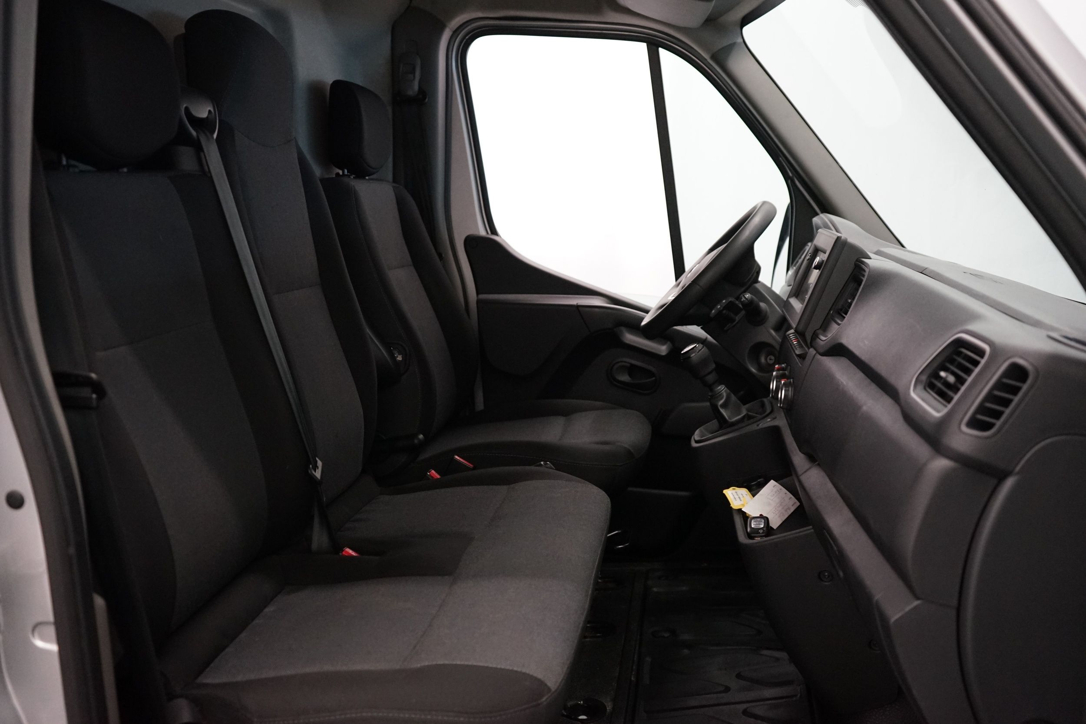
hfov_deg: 57.2
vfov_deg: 40.0
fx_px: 995
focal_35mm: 33
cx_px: 543
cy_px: 362
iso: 3200
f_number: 4
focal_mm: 33
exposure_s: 1/160
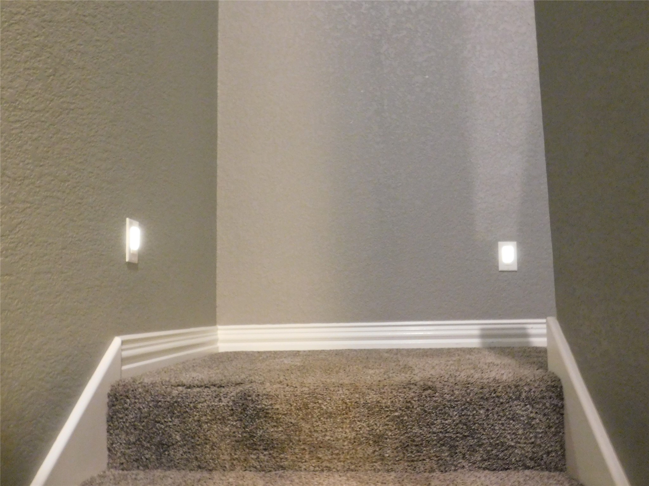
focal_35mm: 30
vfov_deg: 46.8
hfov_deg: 60.0
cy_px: 243
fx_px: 562
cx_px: 324
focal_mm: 5.3
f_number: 3.2
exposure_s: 1/2.5
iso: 800
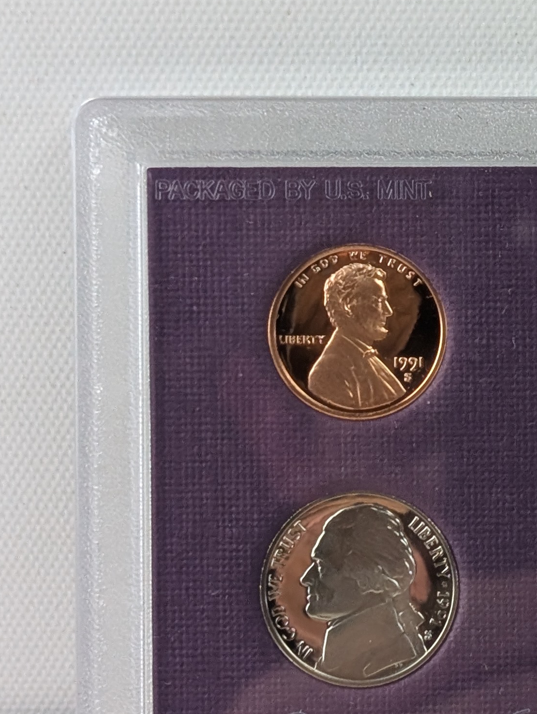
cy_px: 292
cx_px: 702
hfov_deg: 10.7
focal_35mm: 136
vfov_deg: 14.5
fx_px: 2806
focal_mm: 6.9
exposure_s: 1/120
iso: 111
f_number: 1.68
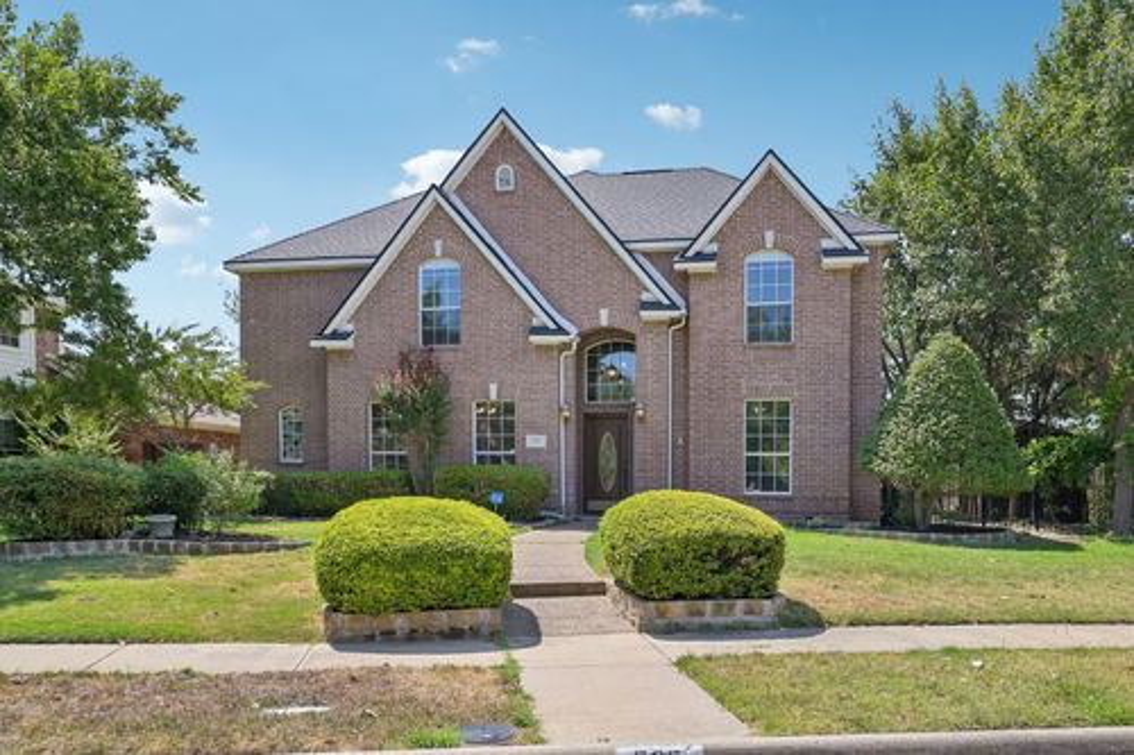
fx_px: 756
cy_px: 378
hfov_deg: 73.8
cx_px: 567
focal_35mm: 24
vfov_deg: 53.1
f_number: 8
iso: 400
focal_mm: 24
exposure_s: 1/800
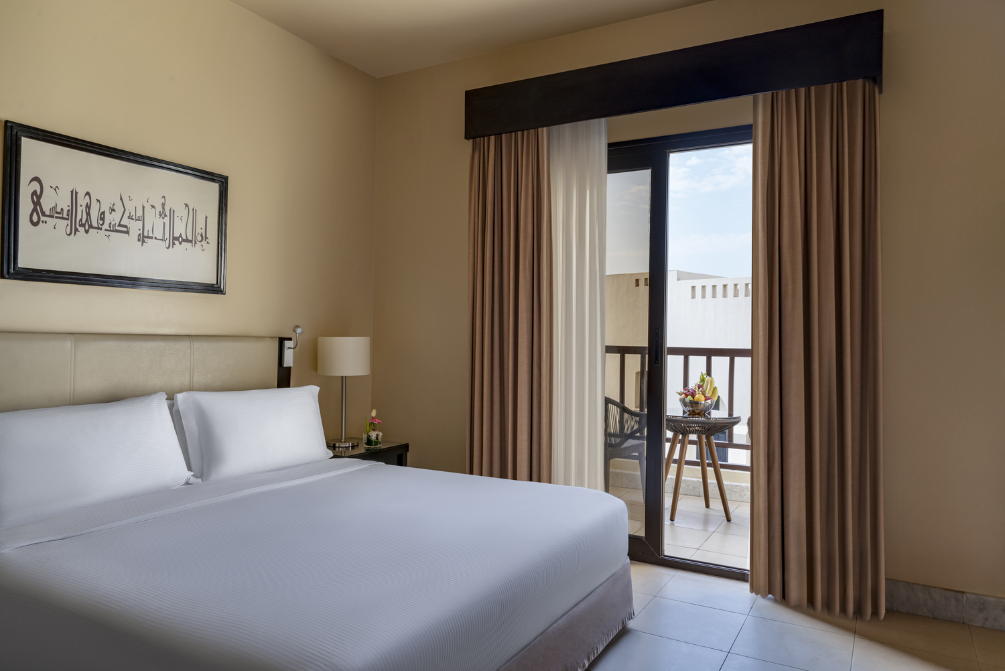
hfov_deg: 73.7
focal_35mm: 24
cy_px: 336
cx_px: 502
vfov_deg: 53.2
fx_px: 670
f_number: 11
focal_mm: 24
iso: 200
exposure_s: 1/80
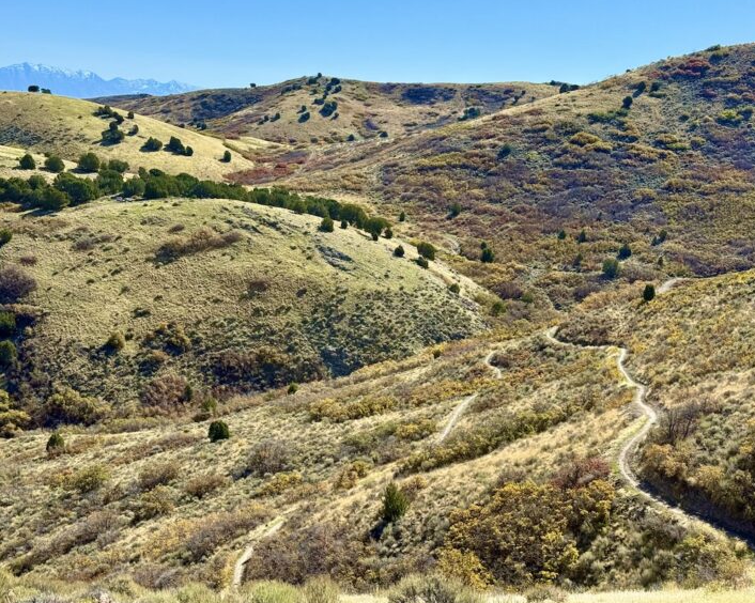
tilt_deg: -9.5
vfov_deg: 29.7
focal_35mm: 51
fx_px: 1139
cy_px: 304
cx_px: 375
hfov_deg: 36.7
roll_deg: -3.3
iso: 100
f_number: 1.78
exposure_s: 1/4098
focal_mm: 6.76
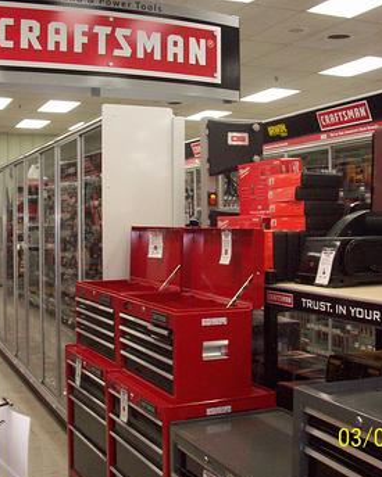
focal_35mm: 49
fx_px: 693
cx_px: 178
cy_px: 241
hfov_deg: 30.8
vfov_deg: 38.1
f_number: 2.8
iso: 200
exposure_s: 1/64
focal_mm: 6.2
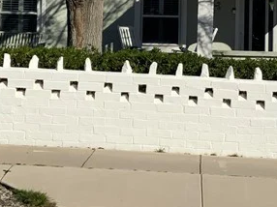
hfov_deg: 18.7
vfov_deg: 14.0
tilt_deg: +4.7
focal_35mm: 104
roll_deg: -1.2
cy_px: 5
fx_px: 832
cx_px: 228
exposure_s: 1/4785
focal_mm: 3
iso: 20
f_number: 1.8
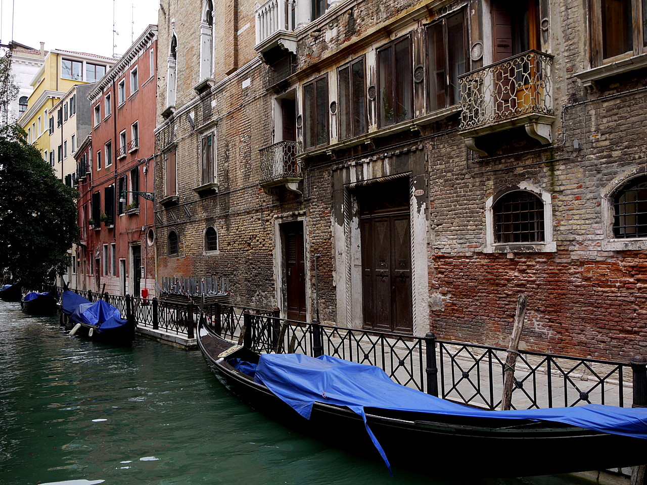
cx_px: 324
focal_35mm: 32
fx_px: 598
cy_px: 242
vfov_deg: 44.2
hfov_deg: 56.8
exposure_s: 1/100
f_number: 5
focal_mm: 16
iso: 100
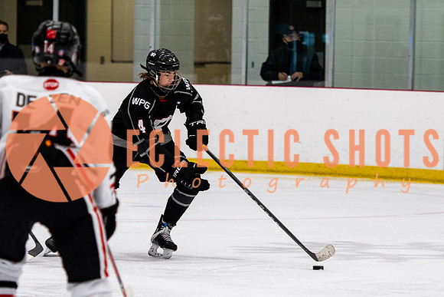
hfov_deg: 6.9
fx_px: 3695
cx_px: 204
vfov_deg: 4.6
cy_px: 96
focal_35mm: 300
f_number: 2.8
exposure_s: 1/640
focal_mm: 120
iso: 1250
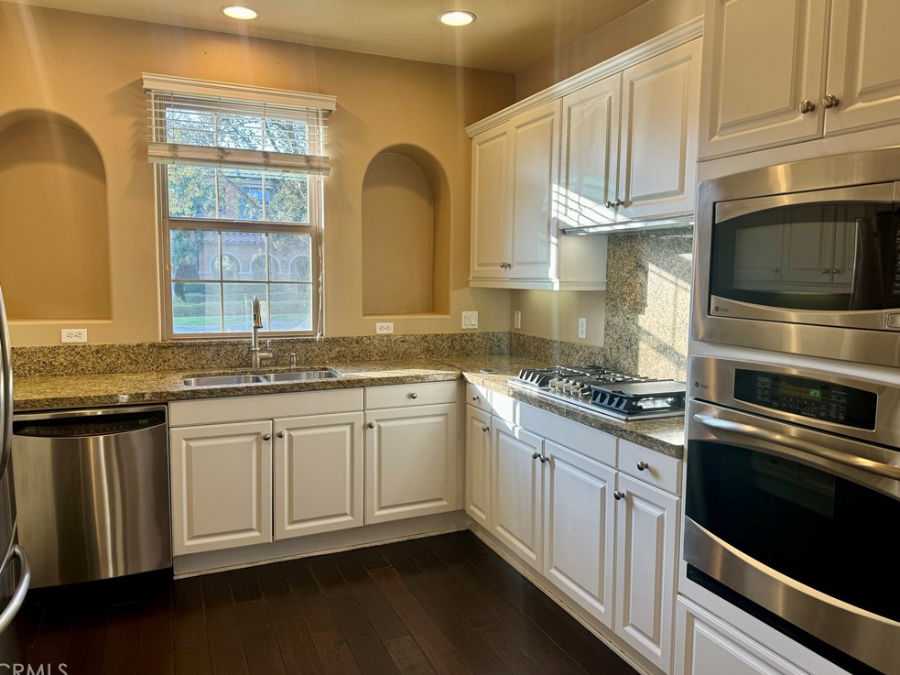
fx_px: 650
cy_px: 333
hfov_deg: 69.4
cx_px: 450
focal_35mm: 25
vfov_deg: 54.9
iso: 64
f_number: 1.78
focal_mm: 6.76
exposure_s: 1/120
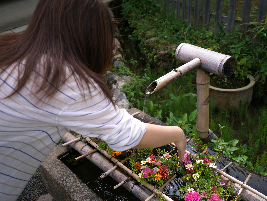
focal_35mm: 35
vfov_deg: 40.7
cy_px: 100
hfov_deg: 52.6
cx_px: 134
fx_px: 270
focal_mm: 45
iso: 100
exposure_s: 1/200
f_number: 6.3
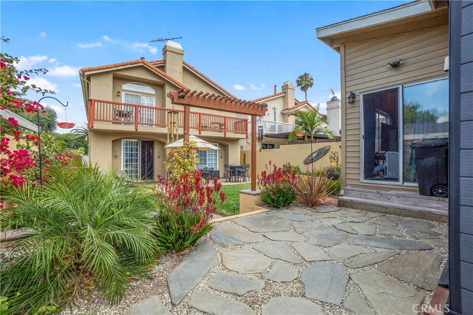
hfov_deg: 100.4
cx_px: 236
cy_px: 158
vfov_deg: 77.3
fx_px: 197
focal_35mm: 15
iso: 400
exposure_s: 1/640
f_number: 8
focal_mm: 10
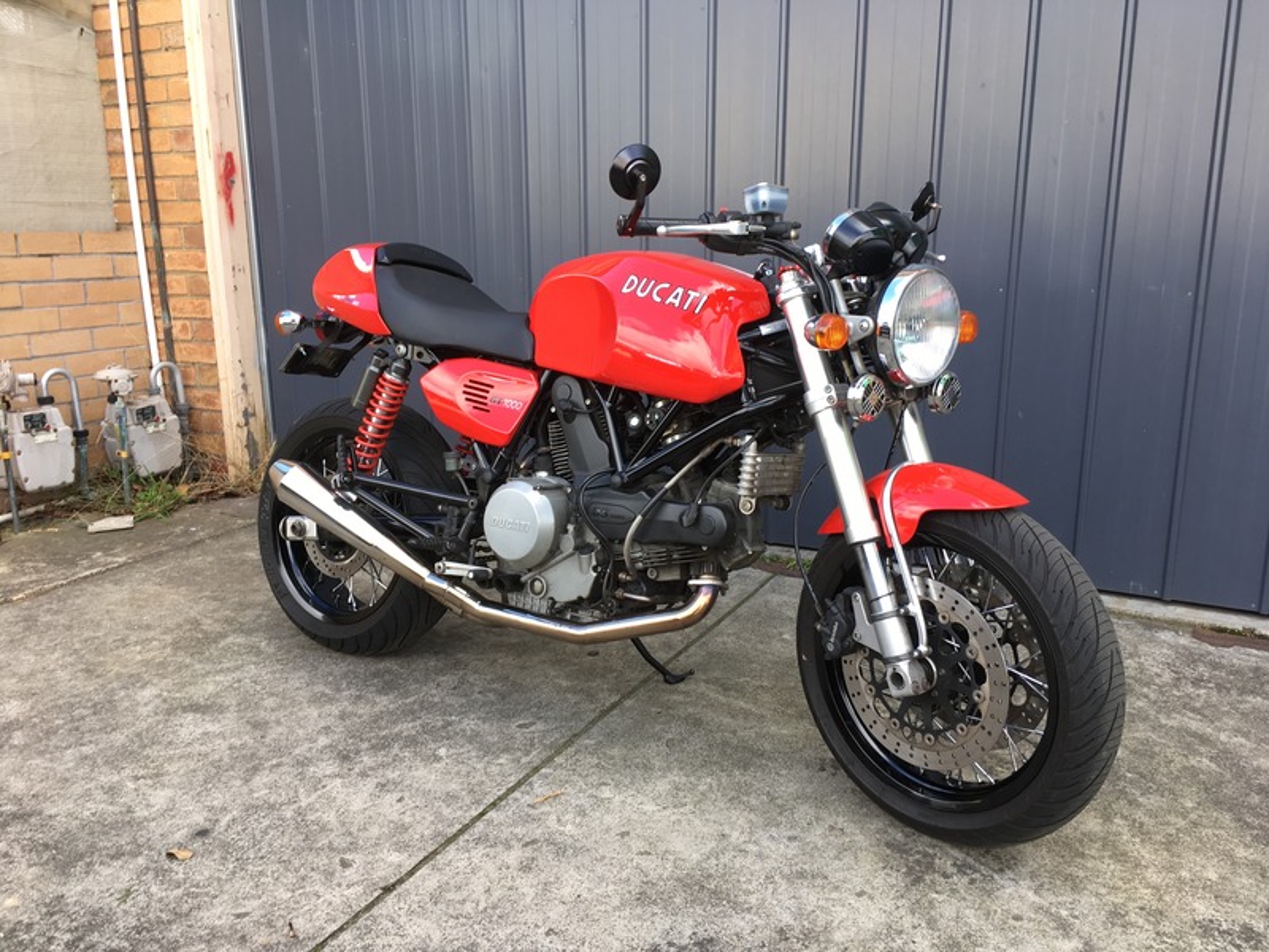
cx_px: 634
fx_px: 1063
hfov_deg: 61.7
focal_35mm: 29
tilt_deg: -12.6
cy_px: 476
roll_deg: +0.7
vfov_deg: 48.2
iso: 25
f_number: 2.2
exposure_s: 1/105
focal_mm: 4.15
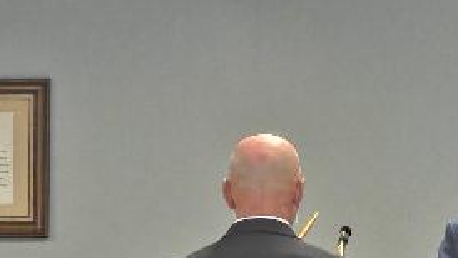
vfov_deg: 4.4
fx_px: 3327
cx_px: 339
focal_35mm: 274
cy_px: 275
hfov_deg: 7.9
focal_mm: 7
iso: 320
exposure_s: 1/46
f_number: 2.4
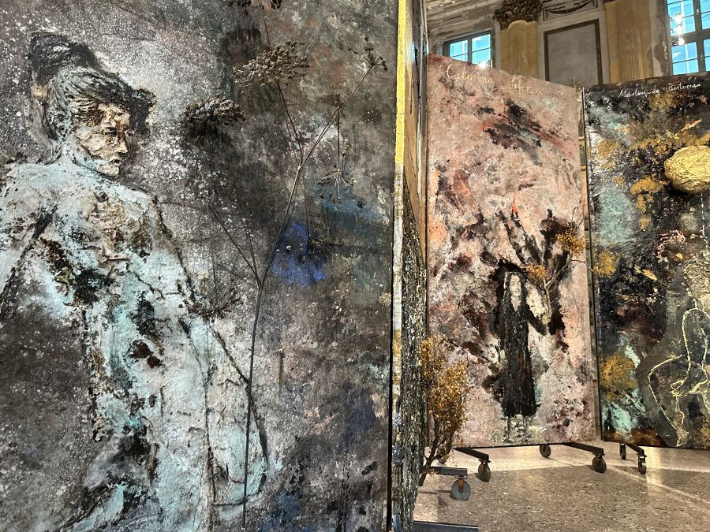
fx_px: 492
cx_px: 355
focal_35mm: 24
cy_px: 266
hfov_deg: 71.6
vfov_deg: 56.8
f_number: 1.78
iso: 800
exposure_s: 1/50
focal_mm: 6.86
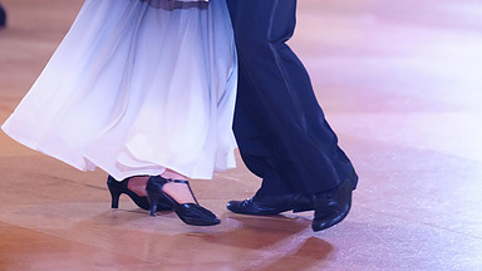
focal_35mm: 277
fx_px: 3540
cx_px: 242
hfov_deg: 7.8
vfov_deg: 4.4
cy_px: -77
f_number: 2.8
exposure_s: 1/400
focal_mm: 175
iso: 5000
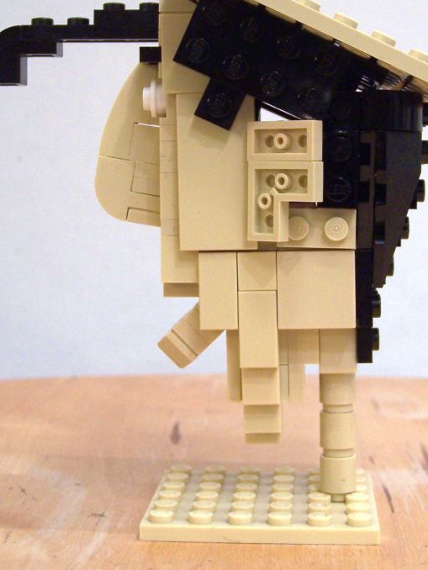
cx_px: 282
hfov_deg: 19.1
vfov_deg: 25.3
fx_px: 1269
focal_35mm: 77
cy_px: 214
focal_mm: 8.5
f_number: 3
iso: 80
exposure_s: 1/4
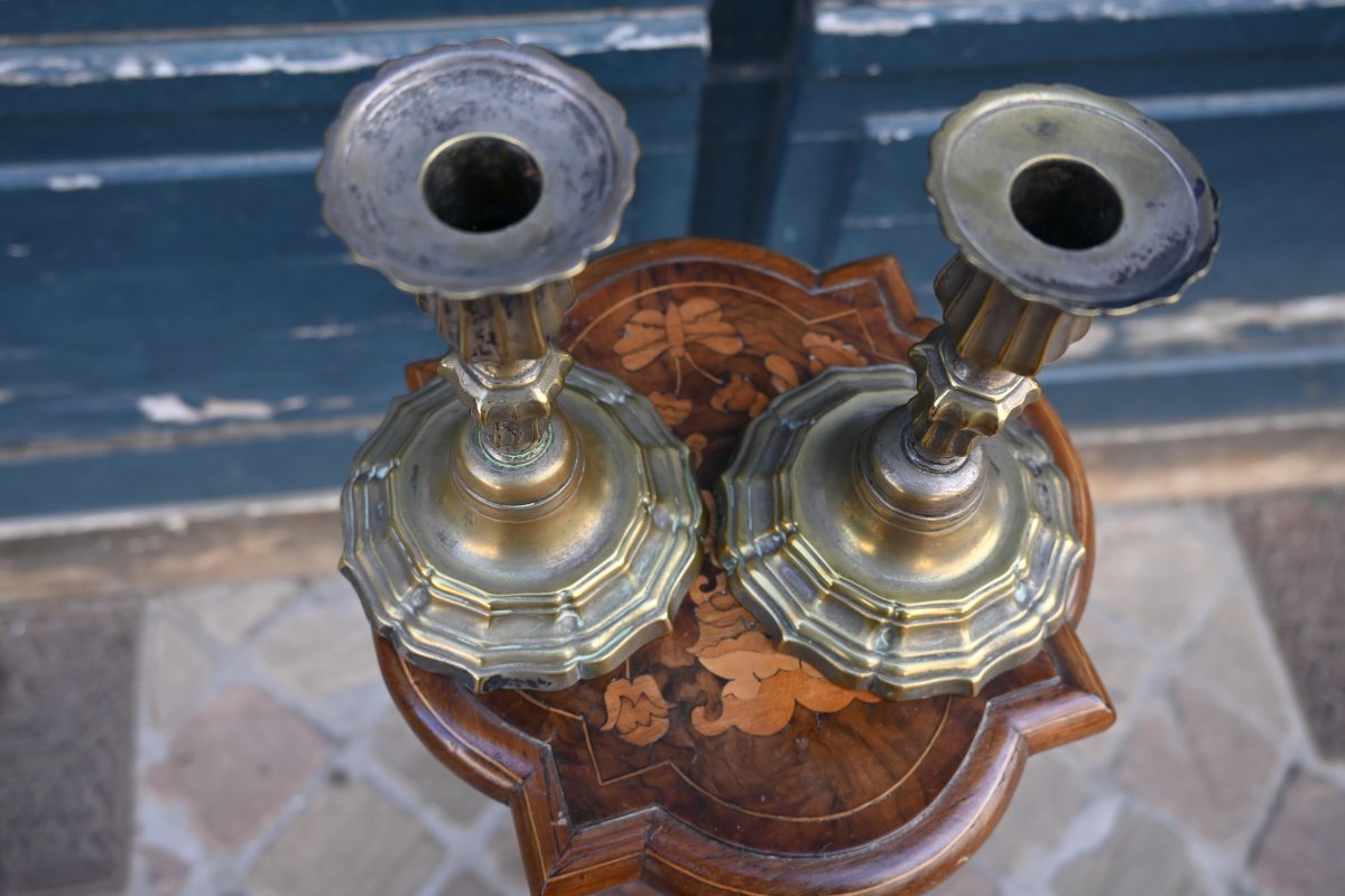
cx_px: 672
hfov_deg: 57.2
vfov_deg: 40.0
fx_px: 1233
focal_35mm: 33
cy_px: 448
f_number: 4
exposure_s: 1/250
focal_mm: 22
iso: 250
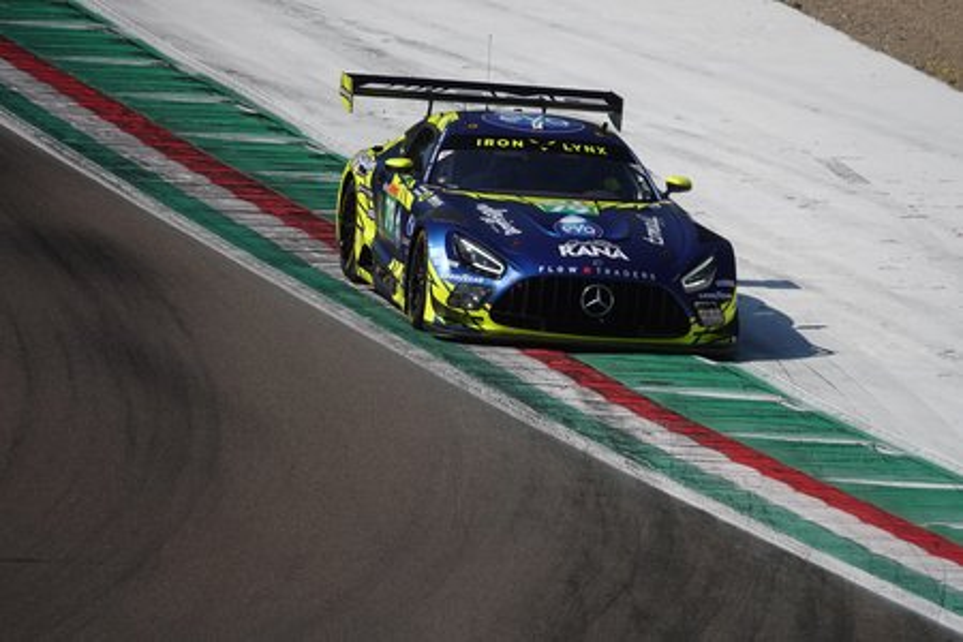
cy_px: 321
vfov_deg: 2.3
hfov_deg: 3.4
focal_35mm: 600
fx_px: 16049
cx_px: 482
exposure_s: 1/1600
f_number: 4
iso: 100
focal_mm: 220
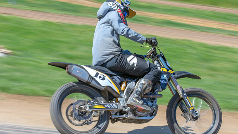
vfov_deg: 9.5
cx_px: 119
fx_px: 801
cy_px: 72
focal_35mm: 127
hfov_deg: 16.9
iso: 200
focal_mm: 70
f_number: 8
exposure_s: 1/160
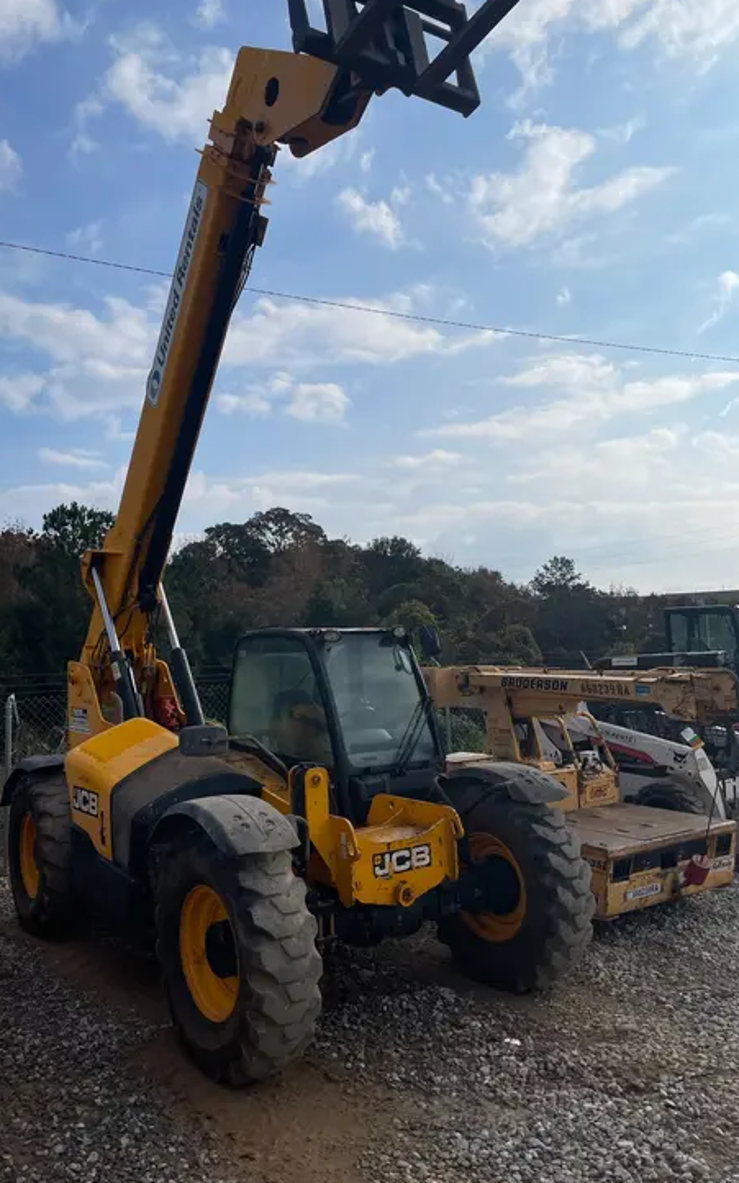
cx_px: 329
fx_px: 903
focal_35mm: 28
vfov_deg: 66.5
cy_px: 589
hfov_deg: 44.5
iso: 50
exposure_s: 1/13333
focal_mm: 4.2
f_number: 1.6
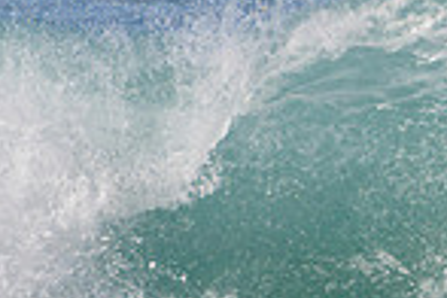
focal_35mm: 3562
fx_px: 44225
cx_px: 851
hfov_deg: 0.6
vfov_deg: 0.4
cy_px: 254
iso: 720
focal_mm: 900
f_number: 11
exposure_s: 1/2500
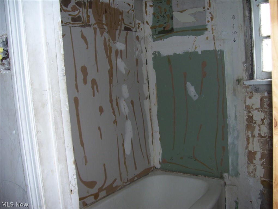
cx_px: 139
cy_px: 104
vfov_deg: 39.7
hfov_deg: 51.3
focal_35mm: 36
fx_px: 290
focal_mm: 6
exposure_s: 1/60
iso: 80
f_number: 2.7
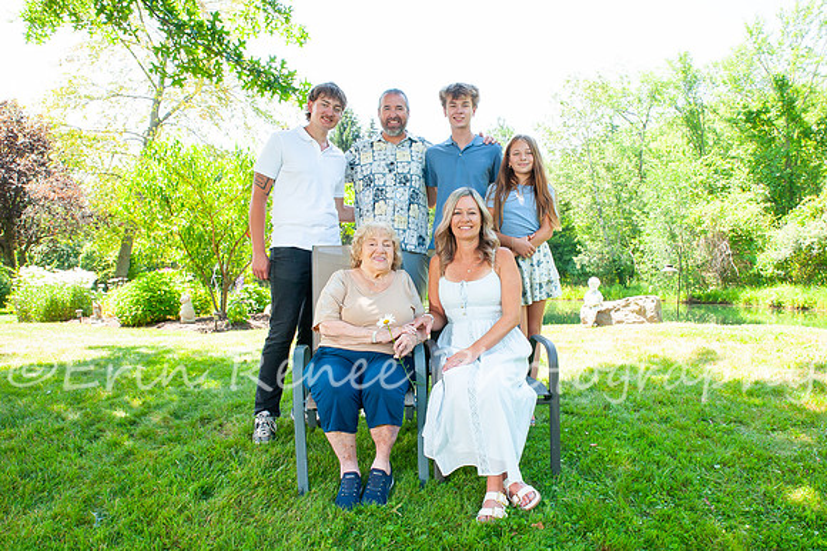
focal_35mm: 27
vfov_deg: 47.9
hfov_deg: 67.3
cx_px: 455
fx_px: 619
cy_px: 290
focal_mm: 24
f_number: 14
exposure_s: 1/125
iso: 640
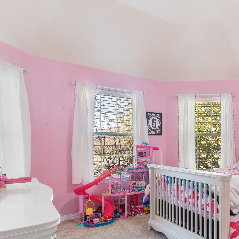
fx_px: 211
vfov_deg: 58.7
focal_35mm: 27
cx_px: 200
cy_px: 142
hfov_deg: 53.9
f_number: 13
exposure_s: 1/1.67
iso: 100
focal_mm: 10
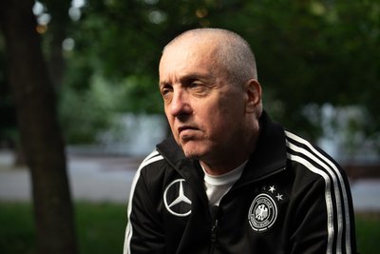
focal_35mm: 70
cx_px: 190
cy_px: 127
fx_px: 739
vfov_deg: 19.5
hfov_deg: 28.8
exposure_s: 1/100
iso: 1600
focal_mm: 70
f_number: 2.8
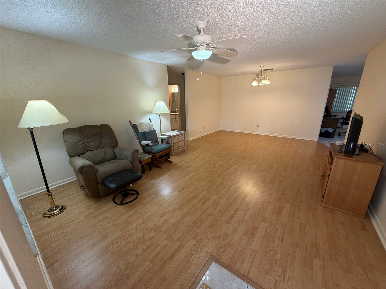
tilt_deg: -15.7
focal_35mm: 14
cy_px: 144
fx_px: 156
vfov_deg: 85.7
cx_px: 193
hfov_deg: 102.1
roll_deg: +0.7
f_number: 2.2
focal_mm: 2.22
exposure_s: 1/120
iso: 320
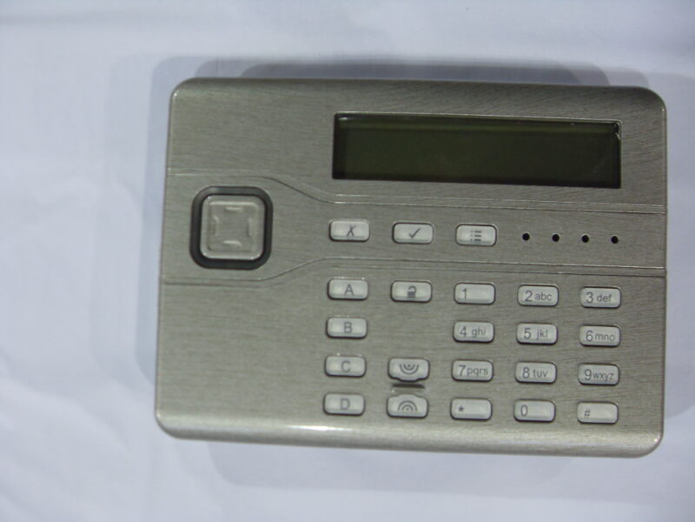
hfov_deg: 52.6
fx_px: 703
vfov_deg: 40.7
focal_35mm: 35
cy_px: 261
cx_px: 348
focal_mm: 6.3
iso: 160
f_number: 2.8
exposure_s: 1/45
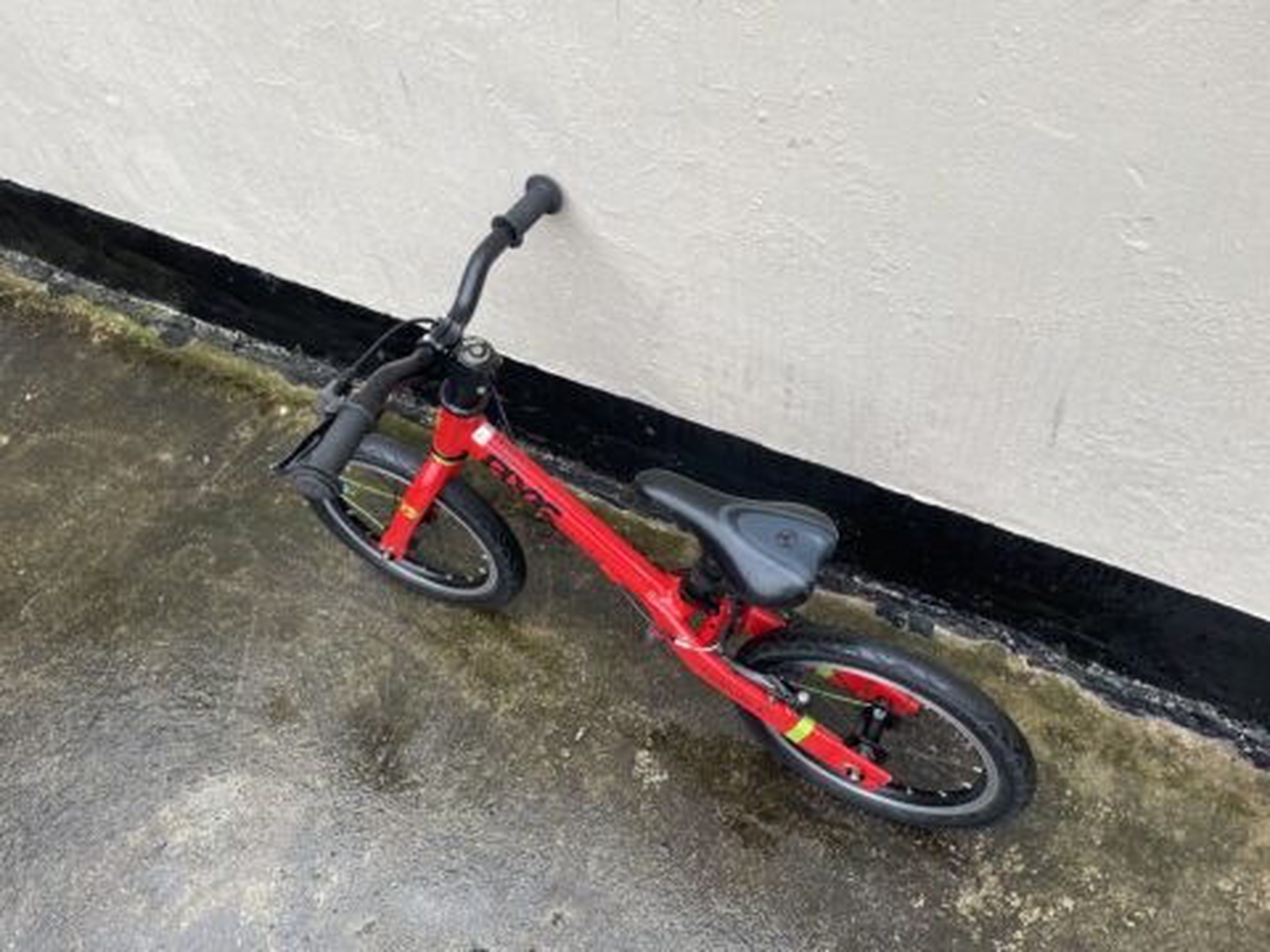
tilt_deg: -55.3
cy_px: 476
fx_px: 954
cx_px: 635
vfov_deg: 53.1
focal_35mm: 26
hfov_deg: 67.3
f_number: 1.6
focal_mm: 4.2
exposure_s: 1/121
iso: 50
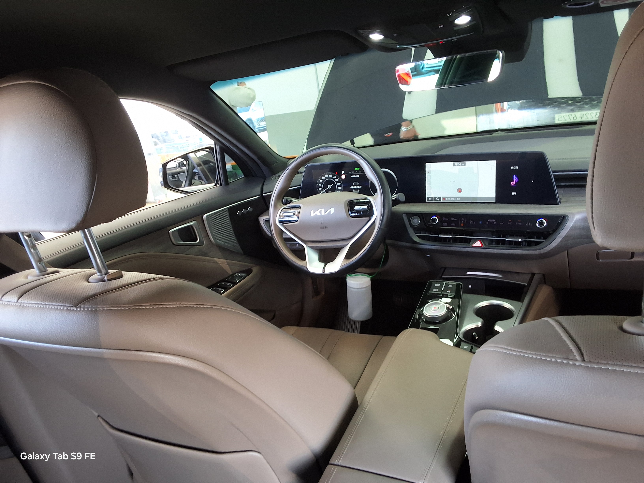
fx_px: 521
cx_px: 322
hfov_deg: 63.4
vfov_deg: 49.7
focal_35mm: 28
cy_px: 242
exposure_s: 1/40
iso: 125
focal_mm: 2.91
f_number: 1.9
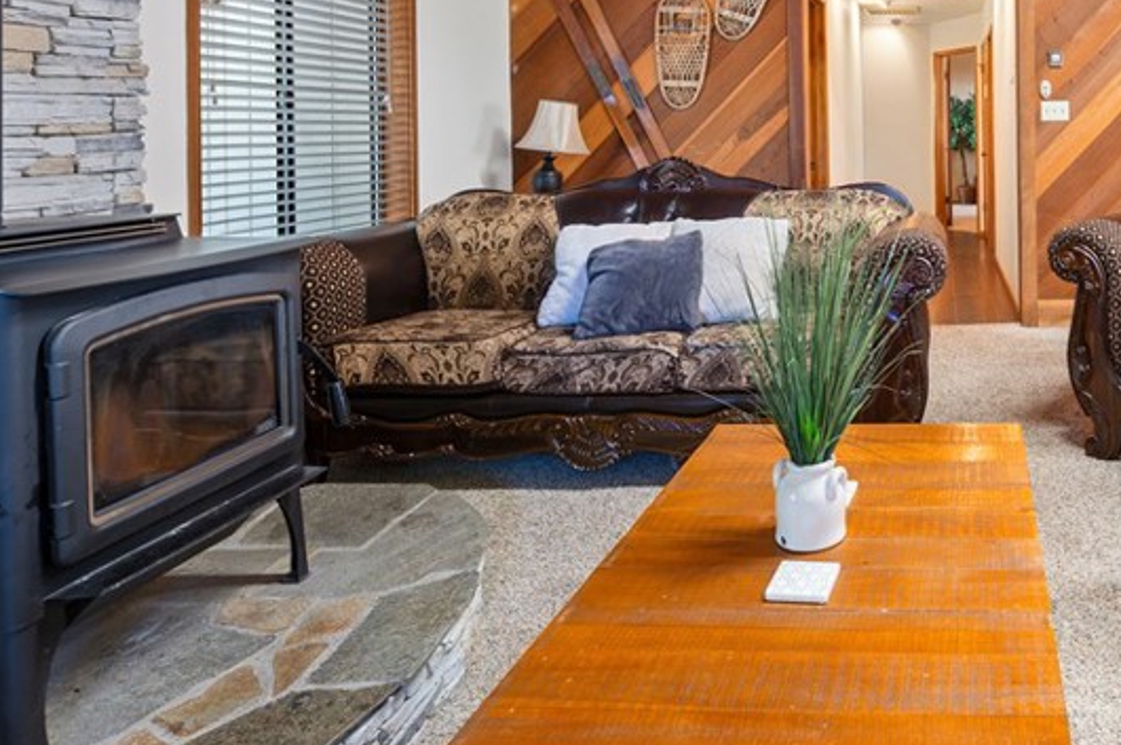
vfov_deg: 44.8
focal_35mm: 27
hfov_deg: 60.3
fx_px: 840
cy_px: 119
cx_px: 942
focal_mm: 14
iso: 250
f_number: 9
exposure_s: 2.5
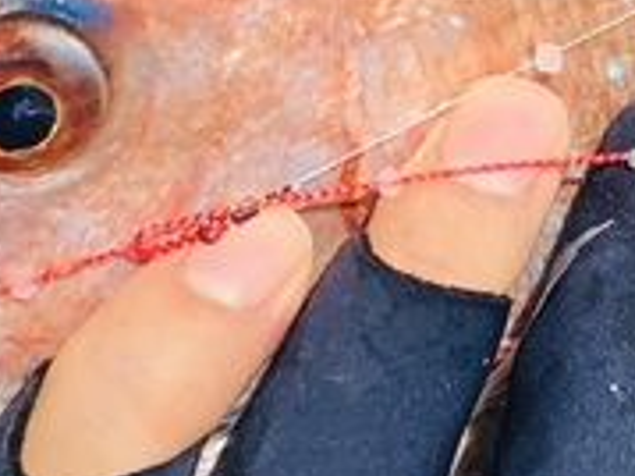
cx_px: 681
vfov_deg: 7.2
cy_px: -440
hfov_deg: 9.8
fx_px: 3666
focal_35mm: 200
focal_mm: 3.99
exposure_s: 1/3205
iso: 25
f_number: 1.8
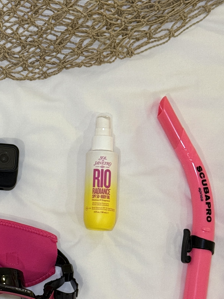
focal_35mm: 120
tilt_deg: -80.3
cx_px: -29
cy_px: 146
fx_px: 1035
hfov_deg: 12.1
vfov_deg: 16.4
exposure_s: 1/50
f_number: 1.78
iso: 200
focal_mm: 6.76
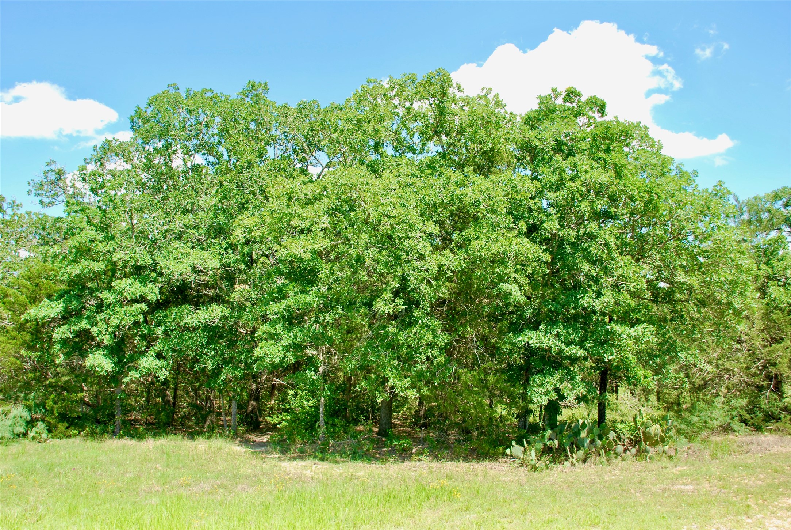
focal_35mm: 33
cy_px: 265
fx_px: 726
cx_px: 396
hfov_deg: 57.2
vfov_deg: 40.1
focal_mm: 22
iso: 100
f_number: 5.6
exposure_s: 1/125
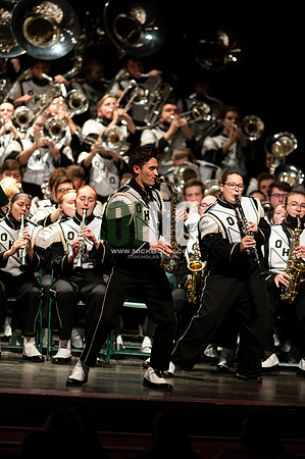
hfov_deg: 4.6
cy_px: 230
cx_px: 152
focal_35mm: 300
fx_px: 3821
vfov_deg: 6.9
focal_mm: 300
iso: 3200
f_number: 2.8
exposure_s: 1/500
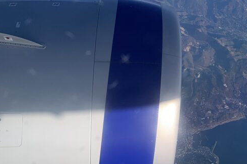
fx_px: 391
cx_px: 177
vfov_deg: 21.8
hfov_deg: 34.5
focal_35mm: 57
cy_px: -39
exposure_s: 1/1387
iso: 25
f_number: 1.8
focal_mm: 4.25
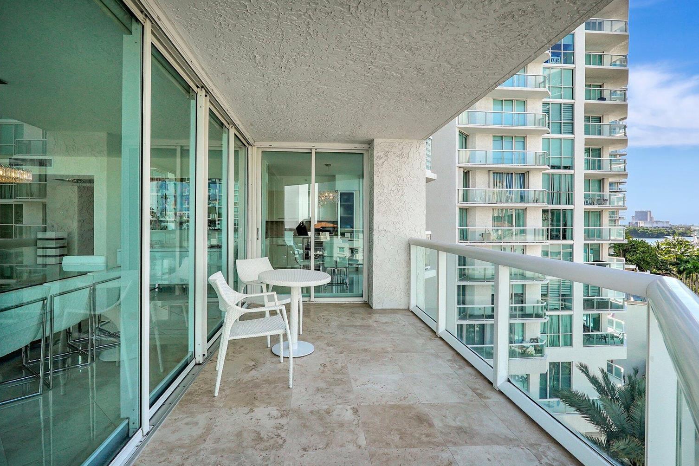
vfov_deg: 68.8
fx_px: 340
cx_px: 338
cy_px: 225
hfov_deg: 91.5
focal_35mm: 18
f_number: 13
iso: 640
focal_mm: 16.5
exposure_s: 1/320
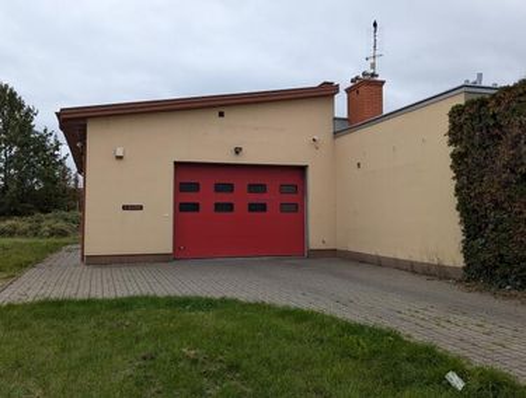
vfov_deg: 57.1
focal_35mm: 24
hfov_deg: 71.4
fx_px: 366
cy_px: 199
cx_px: 263
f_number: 1.85
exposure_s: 1/599
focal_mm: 6.81
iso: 40
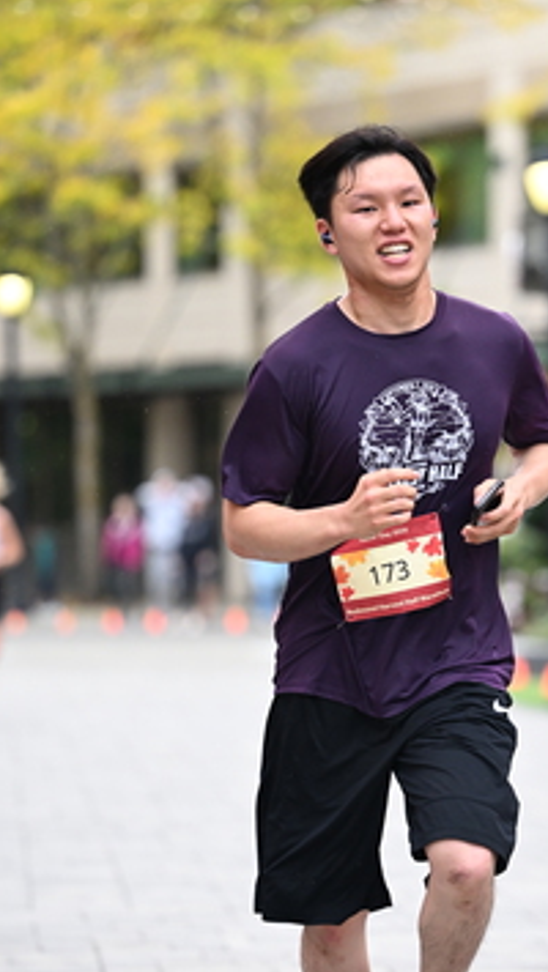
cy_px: 575
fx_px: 5651
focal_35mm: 219
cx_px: 429
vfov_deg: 9.8
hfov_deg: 5.5
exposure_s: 1/1600
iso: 1250
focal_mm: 135
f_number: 2.8
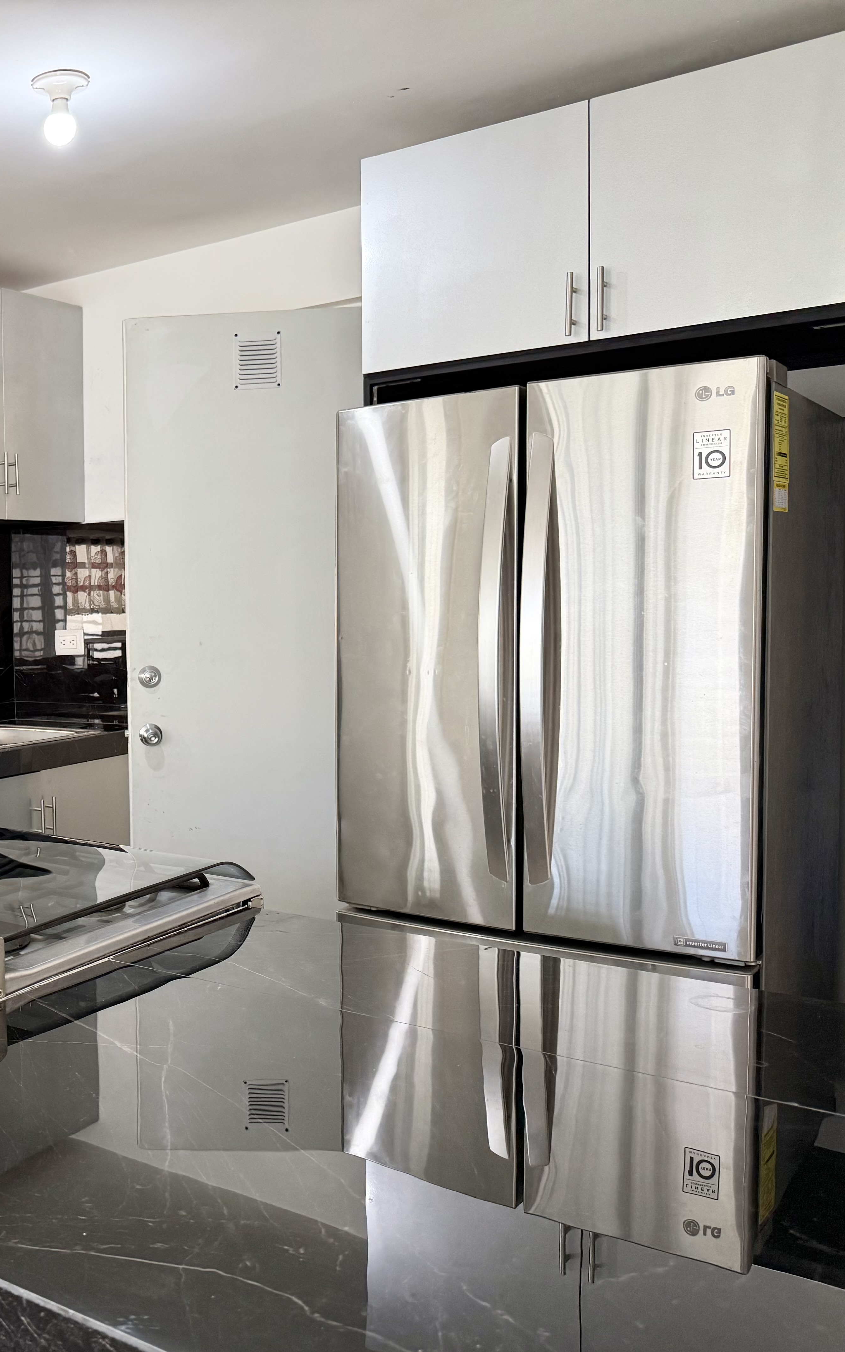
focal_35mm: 34
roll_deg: +1.3
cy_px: 677
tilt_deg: -3.1
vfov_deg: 56.7
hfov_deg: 33.2
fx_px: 1253
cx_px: -51
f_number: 1.78
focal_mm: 6.76
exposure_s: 1/120
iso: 200
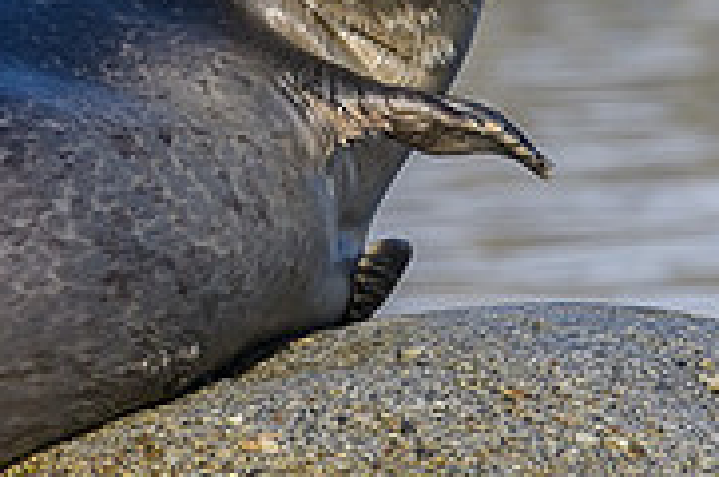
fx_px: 29965
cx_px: 300
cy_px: 81
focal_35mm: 1503
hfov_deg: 1.4
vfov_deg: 0.9
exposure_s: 1/1000
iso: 500
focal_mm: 380
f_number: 9
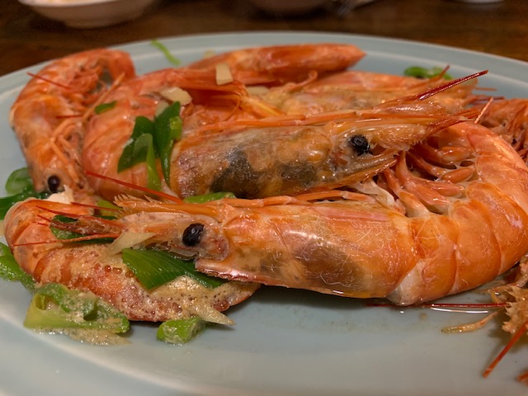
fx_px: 397
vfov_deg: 53.1
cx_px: 264
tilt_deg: -38.1
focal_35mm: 26
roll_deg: +5.5
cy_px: 198
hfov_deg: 67.3
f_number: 1.8
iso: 400
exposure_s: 1/60
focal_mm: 4.25
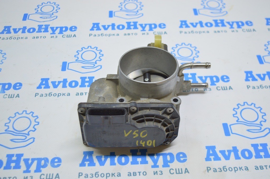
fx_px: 337
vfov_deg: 29.8
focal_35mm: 45
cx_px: 135
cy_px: 90
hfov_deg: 43.6
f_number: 4.2
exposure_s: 1/50
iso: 400
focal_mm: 30
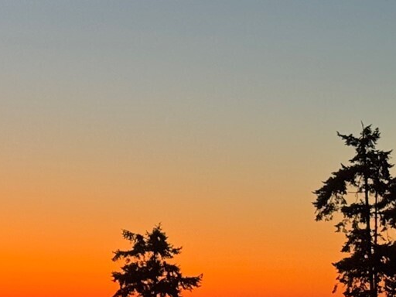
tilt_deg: +2.4
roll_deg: -0.6
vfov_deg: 9.9
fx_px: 1716
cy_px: 229
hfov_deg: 12.5
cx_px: -215
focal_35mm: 150
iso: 250
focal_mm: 6.76
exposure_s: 1/43
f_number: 1.78
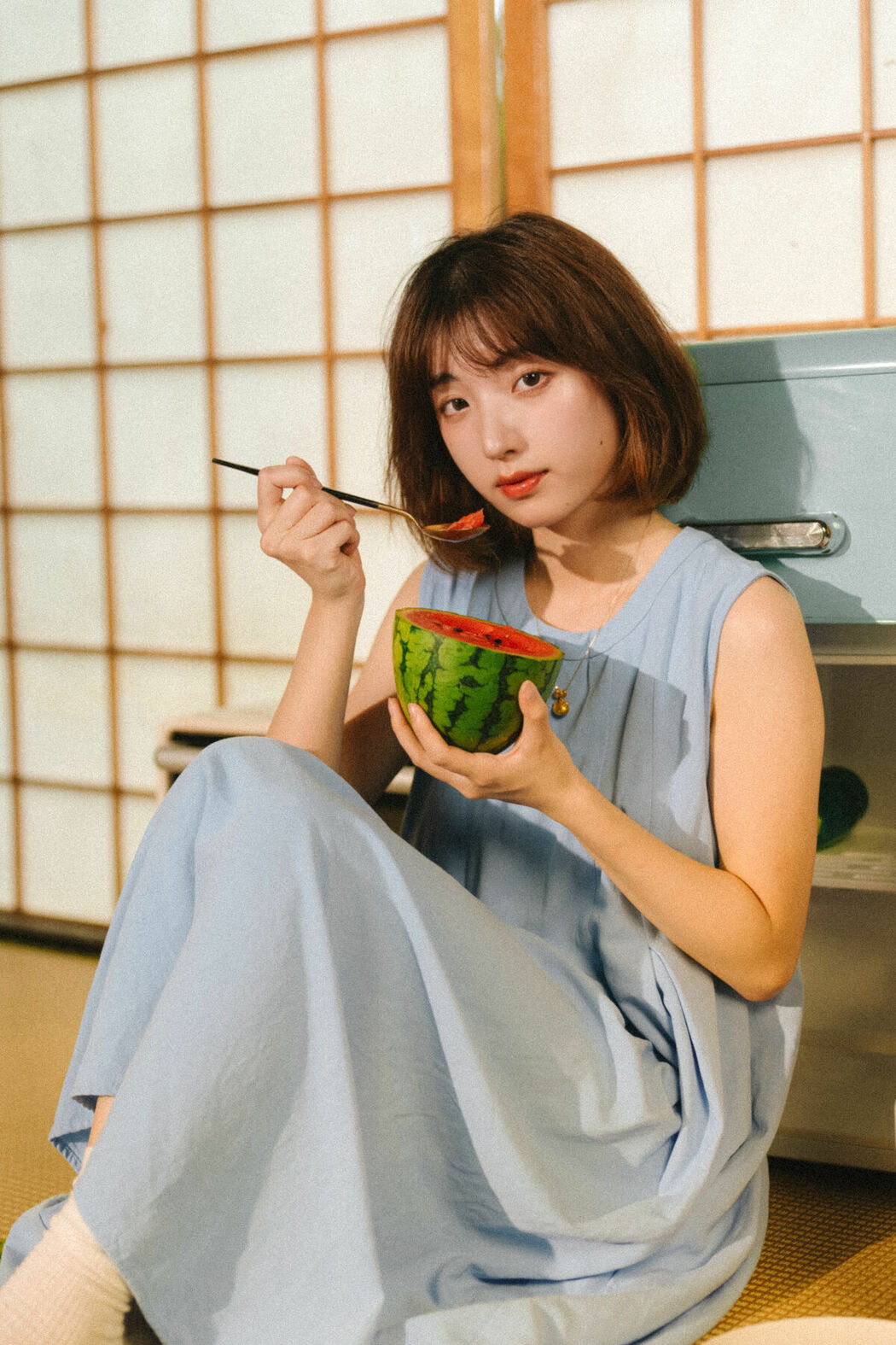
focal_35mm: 56
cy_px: 672
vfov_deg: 35.6
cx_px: 448
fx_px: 2091
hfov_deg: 24.2
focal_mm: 56
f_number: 2.2
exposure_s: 1/800
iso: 400
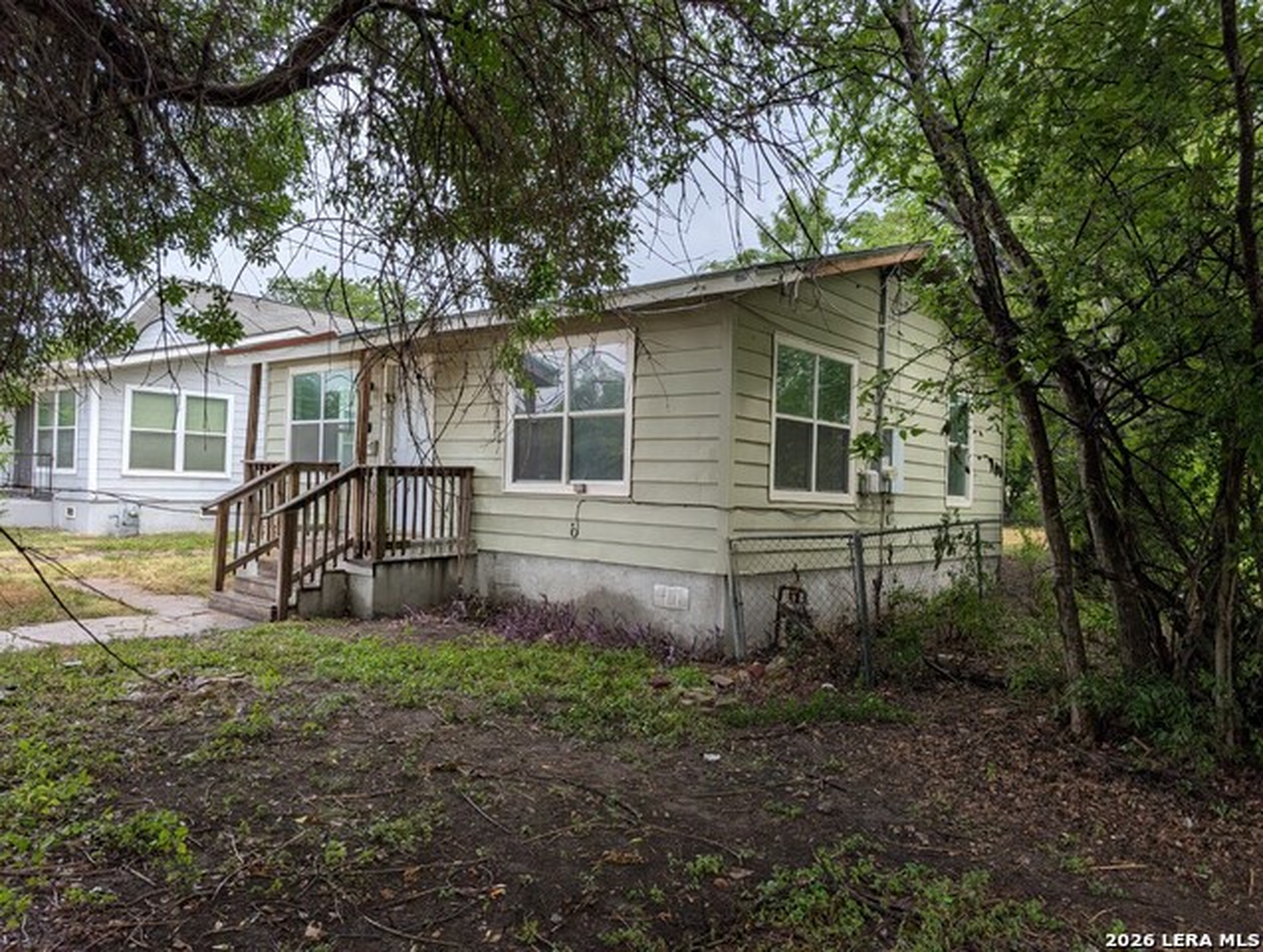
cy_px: 476
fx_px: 877
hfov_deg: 71.5
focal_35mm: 24
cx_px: 632
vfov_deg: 57.0
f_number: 1.68
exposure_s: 1/499
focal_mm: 6.9
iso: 21
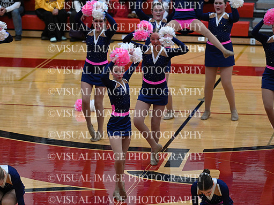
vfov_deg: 7.4
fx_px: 1599
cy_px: 102
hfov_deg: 9.8
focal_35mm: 202
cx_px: 125
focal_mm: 185
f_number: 4
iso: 4000
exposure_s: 1/400
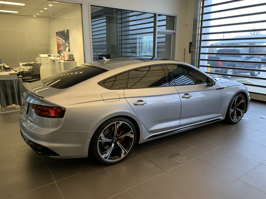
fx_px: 200
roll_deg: -0.2
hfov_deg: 67.3
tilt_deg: -13.4
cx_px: 133
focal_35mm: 26
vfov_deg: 53.1
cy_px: 100
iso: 100
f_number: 1.8
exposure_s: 1/60
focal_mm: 4.25
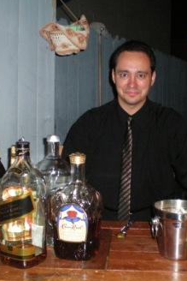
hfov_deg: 25.0
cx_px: 114
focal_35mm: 54
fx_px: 420
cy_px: 140
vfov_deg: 36.9
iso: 200
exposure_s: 1/60
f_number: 3.1
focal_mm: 6.3
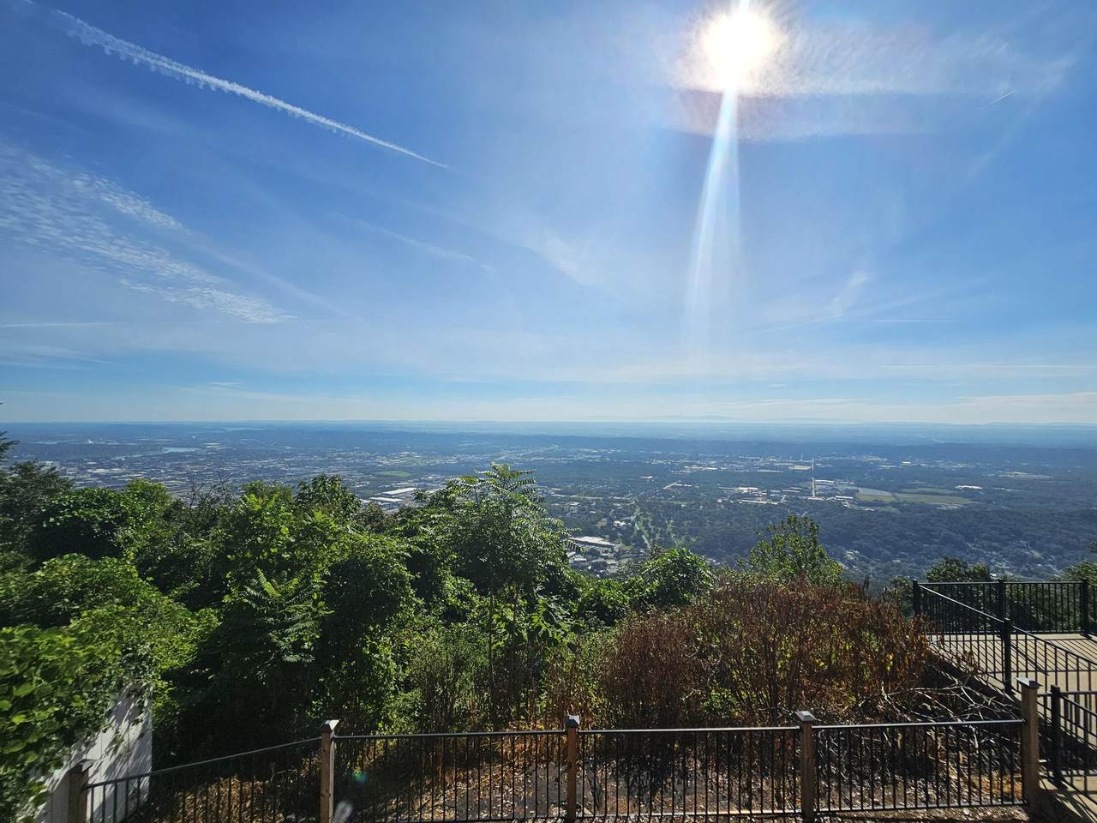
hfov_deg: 106.2
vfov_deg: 89.9
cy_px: 412
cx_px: 548
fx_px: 412
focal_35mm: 13
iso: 50
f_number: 2.2
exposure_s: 1/5758
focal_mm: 2.2
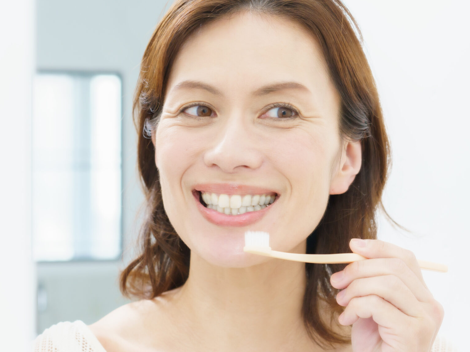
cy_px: 180
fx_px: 1208
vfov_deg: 16.6
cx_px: 301
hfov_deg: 21.9
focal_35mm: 89
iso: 1000
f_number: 4
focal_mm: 55
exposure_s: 1/250
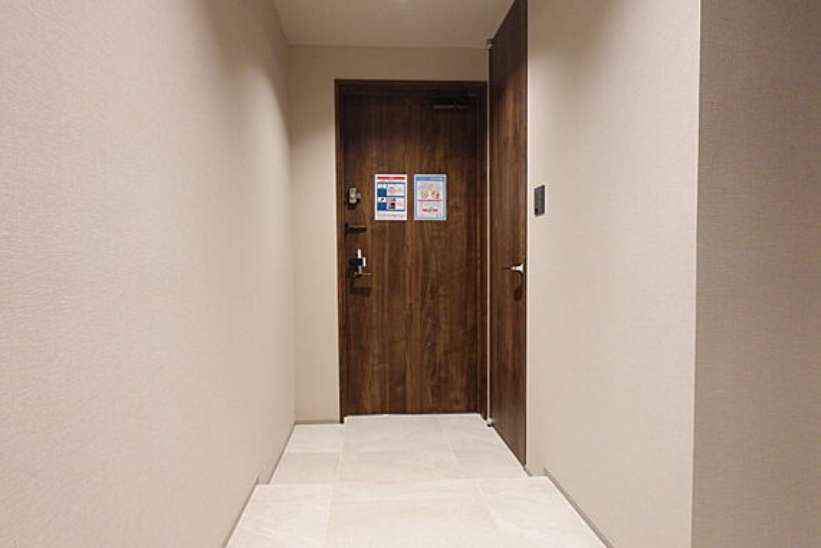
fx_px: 479
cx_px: 395
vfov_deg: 59.5
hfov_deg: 81.2
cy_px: 283
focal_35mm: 21
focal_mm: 7.6
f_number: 2
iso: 1000
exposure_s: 1/80
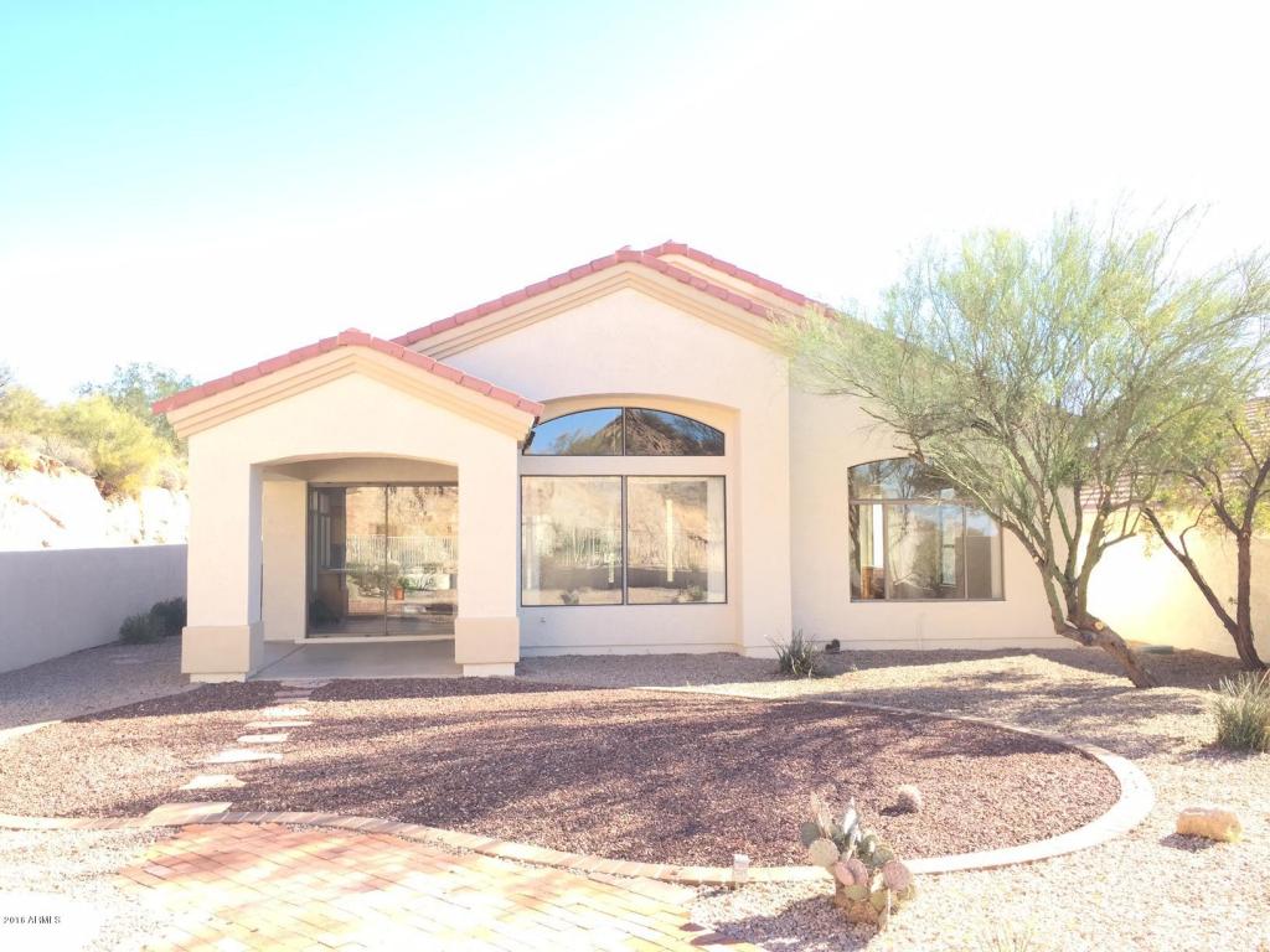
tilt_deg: +3.1
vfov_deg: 48.2
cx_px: 635
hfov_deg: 61.7
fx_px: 1064
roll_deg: +0.2
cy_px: 476
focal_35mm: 29
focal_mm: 4.15
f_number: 2.2
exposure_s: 1/311
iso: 32
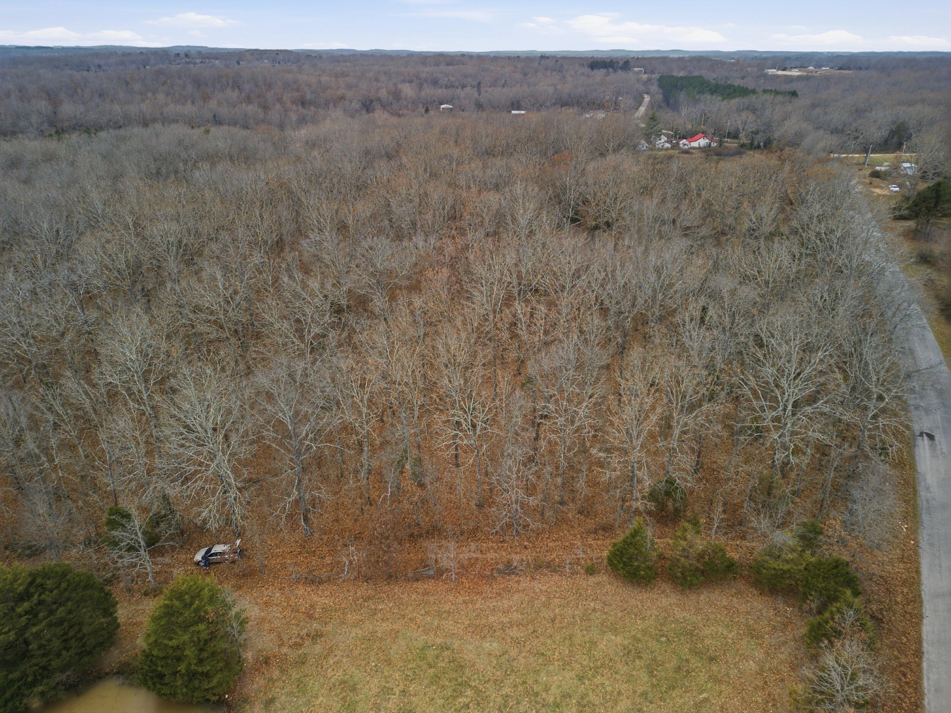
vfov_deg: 56.8
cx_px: 476
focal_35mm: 24
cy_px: 356
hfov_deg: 71.6
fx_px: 659
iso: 100
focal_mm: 6.7
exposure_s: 1/240
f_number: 1.7
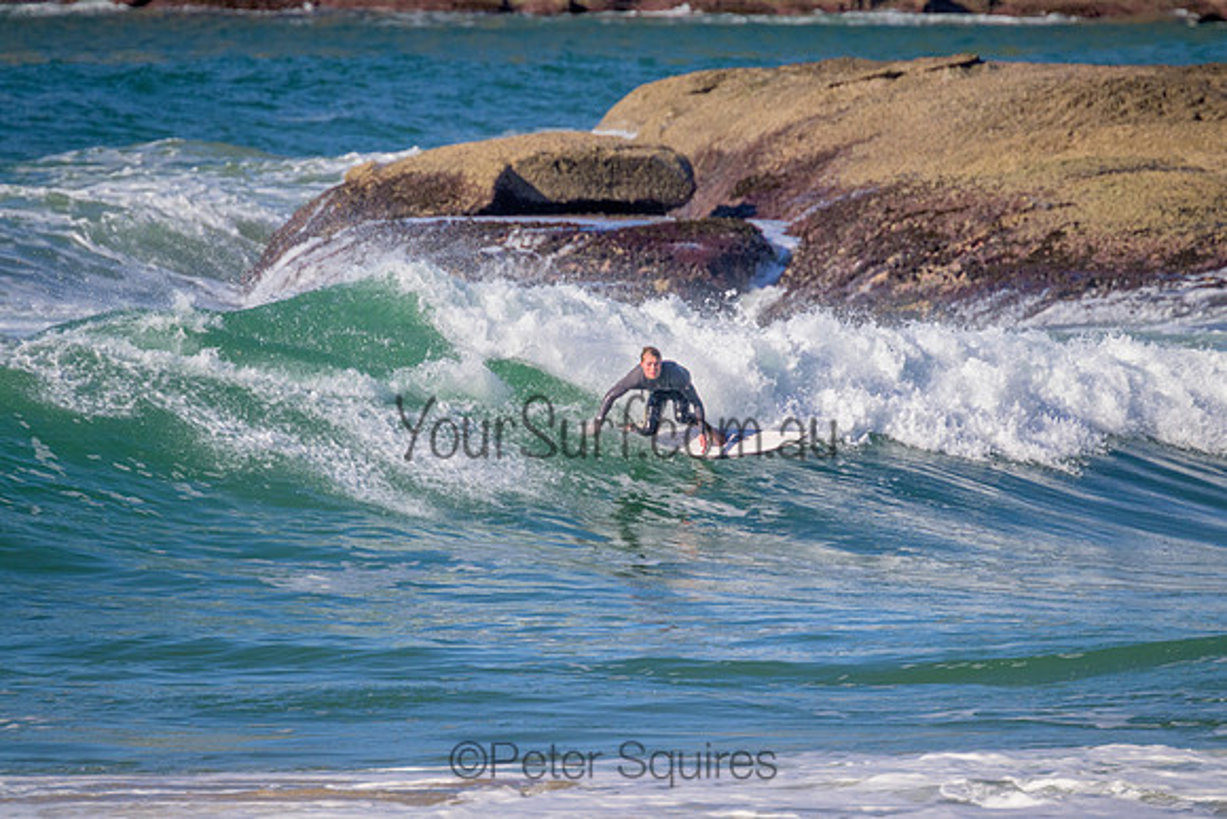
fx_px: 27272
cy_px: 410
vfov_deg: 1.7
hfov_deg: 2.6
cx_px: 614
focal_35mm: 800
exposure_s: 1/2000
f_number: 11
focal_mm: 800
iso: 1100
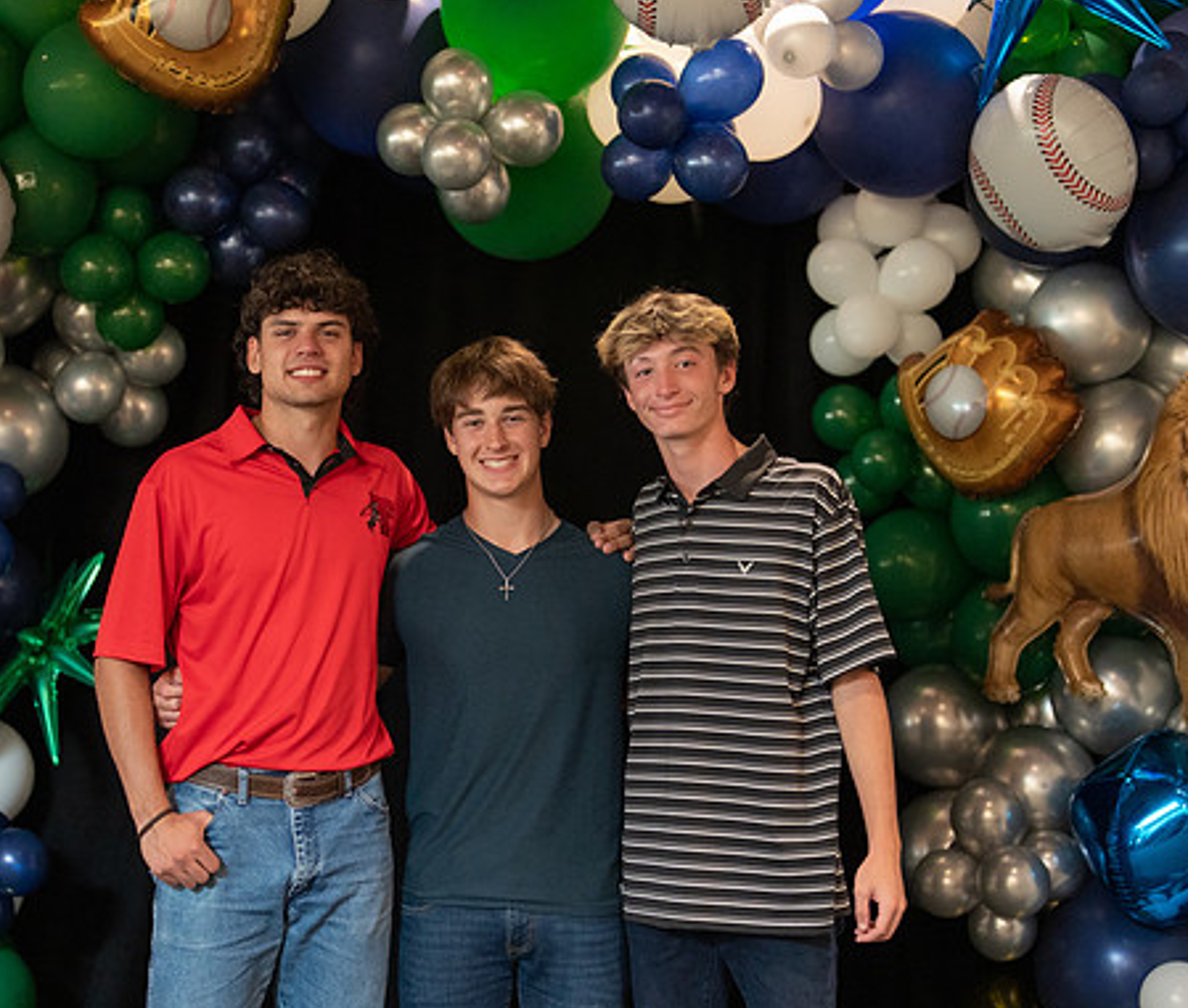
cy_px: 582
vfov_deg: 22.9
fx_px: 2485
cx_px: 493
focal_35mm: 69
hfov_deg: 26.9
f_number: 1.2
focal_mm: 50
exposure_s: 1/320
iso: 1600
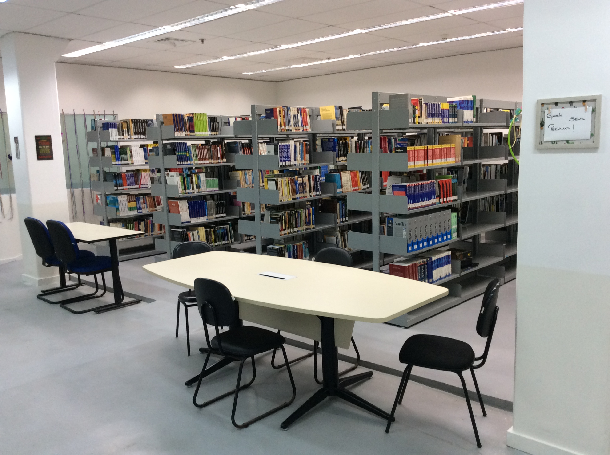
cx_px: 305
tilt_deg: -9.8
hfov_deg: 56.9
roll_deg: +2.4
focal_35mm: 32
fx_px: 563
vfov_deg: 44.1
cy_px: 228
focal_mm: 3.3
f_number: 2.4
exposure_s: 1/24
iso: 64
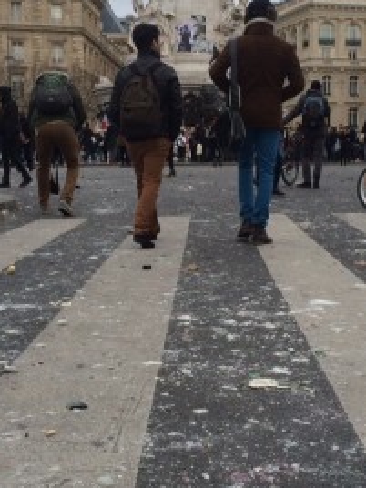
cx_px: 191
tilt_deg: -6.5
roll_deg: +0.6
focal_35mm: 65
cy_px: 253
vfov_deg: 29.8
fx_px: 916
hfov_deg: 22.6
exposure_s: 1/100
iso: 64
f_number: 2.2
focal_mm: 4.15
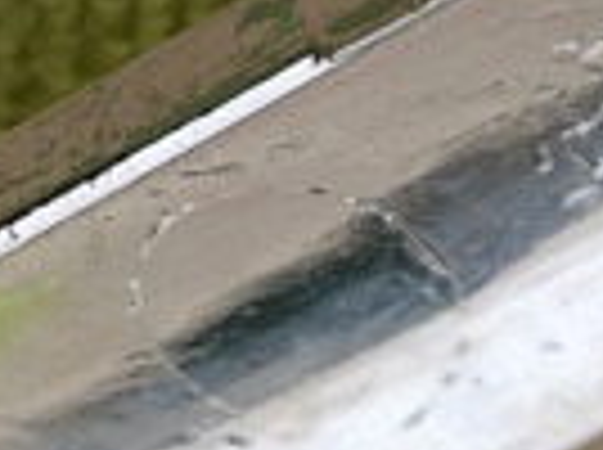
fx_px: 2330
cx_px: 770
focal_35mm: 134
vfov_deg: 10.7
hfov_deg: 14.2
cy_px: -200
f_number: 1.8
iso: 20
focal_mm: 4
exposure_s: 1/252
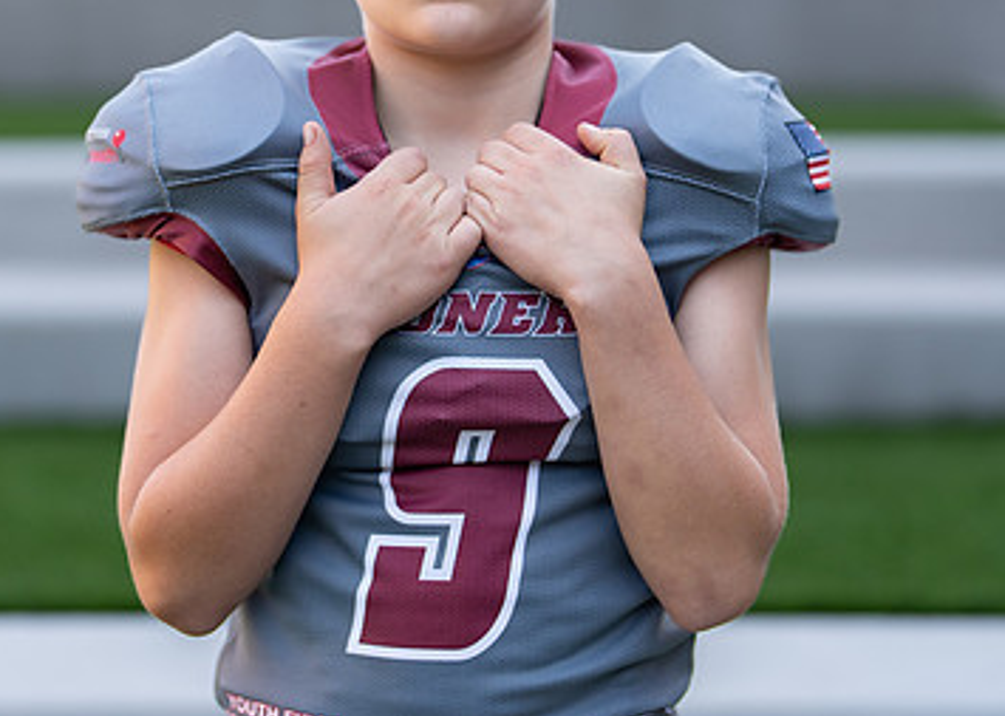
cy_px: 259
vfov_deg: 14.4
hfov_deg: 20.2
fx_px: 2824
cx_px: 445
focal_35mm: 99
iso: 100
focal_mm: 50
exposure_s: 1/1600
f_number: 1.2
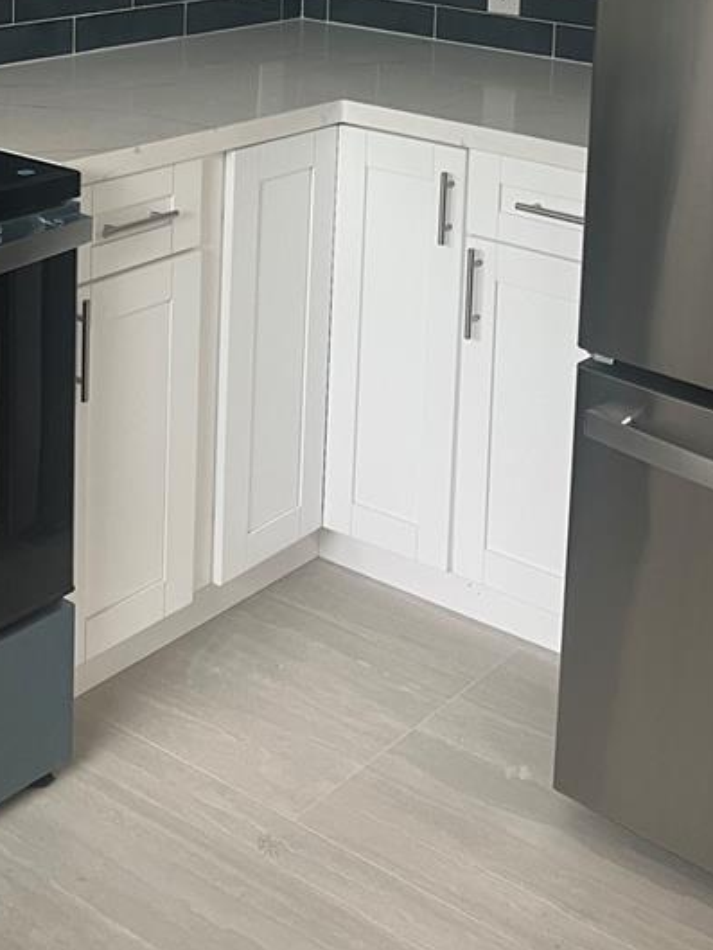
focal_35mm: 59
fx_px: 1620
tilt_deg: -6.8
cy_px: -40
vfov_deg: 30.0
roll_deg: -1.3
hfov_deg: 24.8
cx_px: 438
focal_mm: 5.7
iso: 100
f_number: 1.5
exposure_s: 1/60
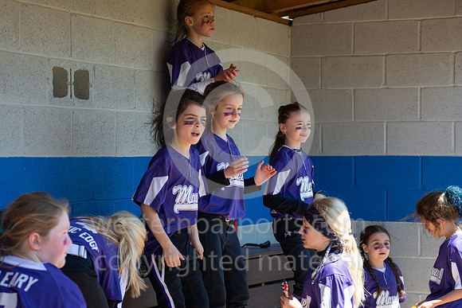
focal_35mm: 105
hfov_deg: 19.5
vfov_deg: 13.0
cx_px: 231
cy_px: 154
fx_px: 1348
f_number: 2.8
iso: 100
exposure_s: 1/320
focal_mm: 70
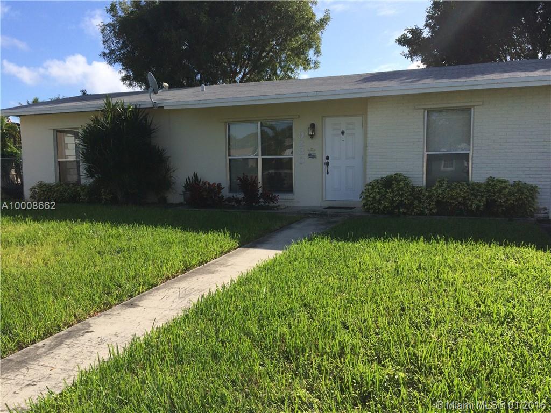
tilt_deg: -6.1
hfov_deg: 61.7
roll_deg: +0.5
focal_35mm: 29
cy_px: 206
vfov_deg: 48.2
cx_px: 276
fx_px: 462
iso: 32
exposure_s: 1/1786
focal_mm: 4.15
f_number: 2.2
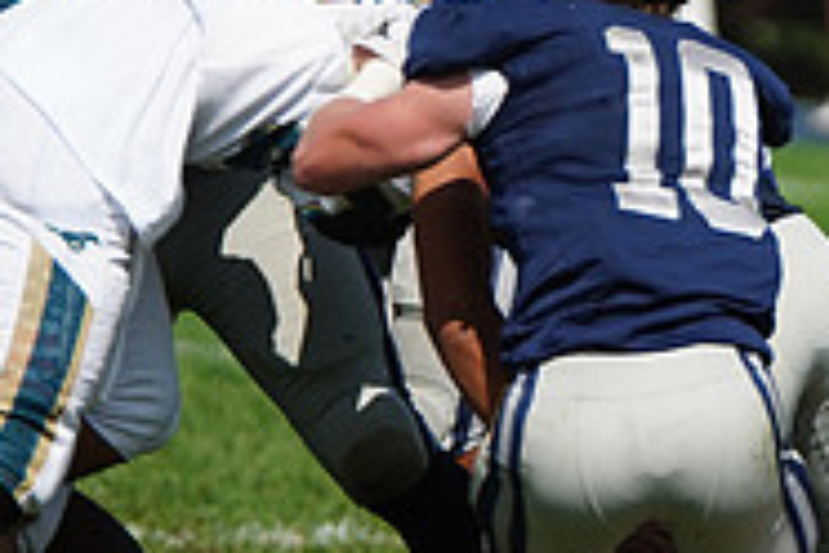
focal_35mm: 816
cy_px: 154
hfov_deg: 2.5
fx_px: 18789
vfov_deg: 1.7
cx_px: 829
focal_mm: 261
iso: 400
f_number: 2.8
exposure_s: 1/8000
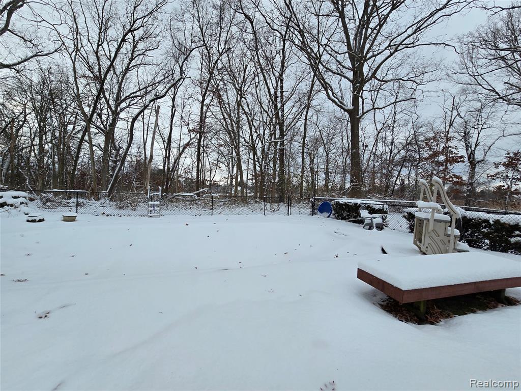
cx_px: 260
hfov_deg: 106.2
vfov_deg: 89.9
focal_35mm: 13
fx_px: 196
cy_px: 196
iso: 50
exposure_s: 1/1202
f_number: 2.2
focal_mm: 2.2
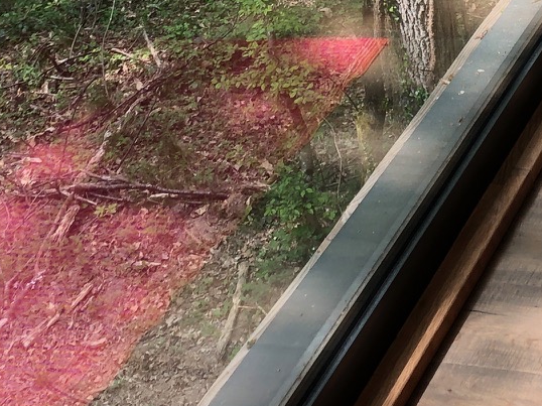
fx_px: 1643
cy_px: -228
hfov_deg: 18.6
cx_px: 404
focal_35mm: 105
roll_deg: +9.2
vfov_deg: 13.2
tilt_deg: -16.5
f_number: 1.8
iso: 20
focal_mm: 4
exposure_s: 1/158
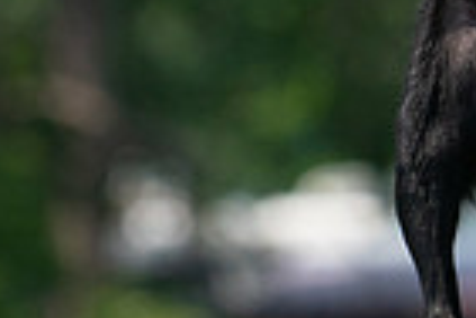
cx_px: 98
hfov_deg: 1.3
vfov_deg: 0.9
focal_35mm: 1543
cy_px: -201
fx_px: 20400
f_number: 6.3
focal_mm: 376
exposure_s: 1/4000
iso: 1250
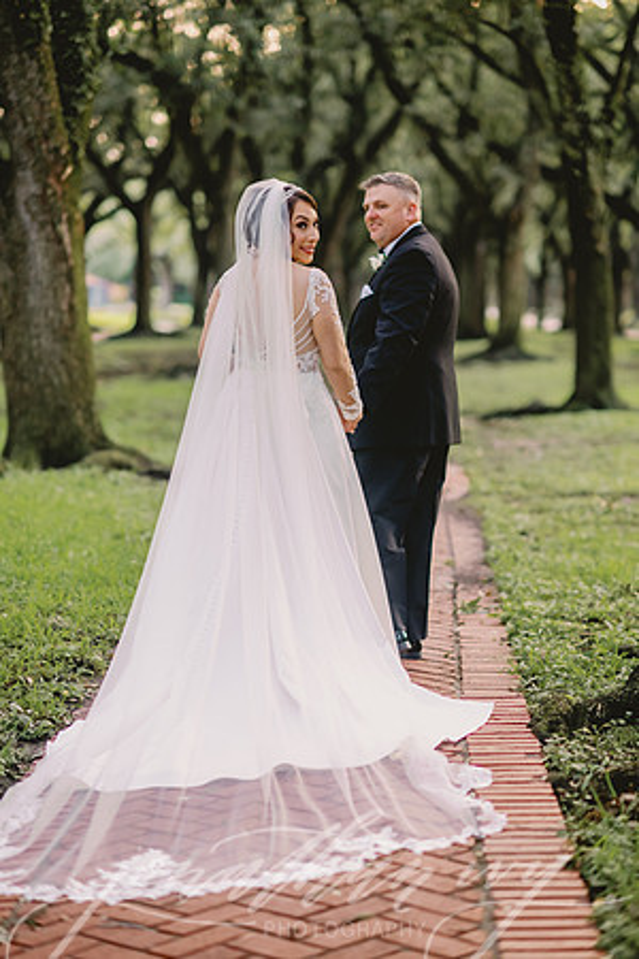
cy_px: 480
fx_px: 2263
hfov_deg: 16.1
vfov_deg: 23.9
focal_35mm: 85
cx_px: 320
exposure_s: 1/400
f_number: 2
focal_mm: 85
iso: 1250
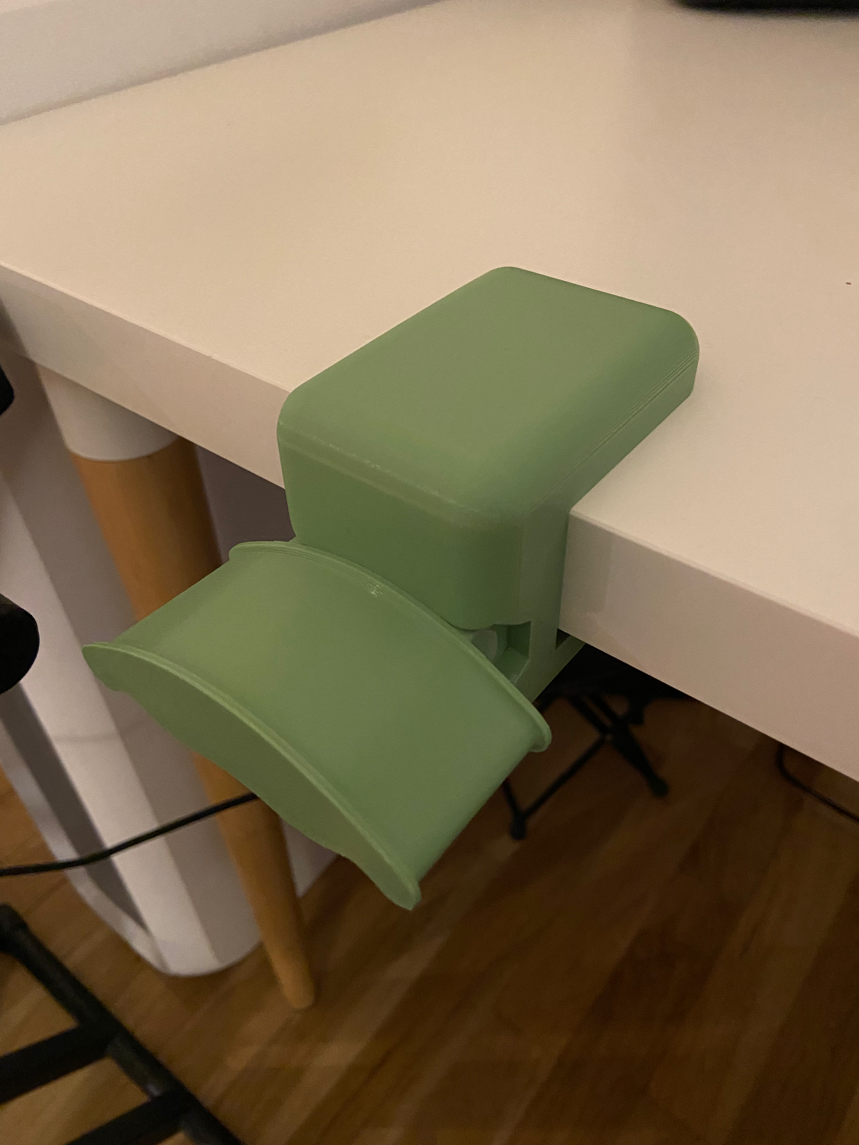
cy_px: 572
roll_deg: +3.2
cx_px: 430
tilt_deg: -40.9
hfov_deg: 53.1
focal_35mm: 26
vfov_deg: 67.3
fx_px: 860
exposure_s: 1/25
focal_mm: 4.25
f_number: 1.8
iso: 800
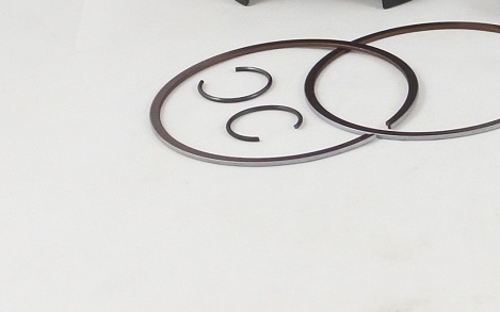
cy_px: -166
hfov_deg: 15.2
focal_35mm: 126
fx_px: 1717
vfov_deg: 10.0
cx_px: 780
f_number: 3.8
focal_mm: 12.3
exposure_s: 1/125
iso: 450
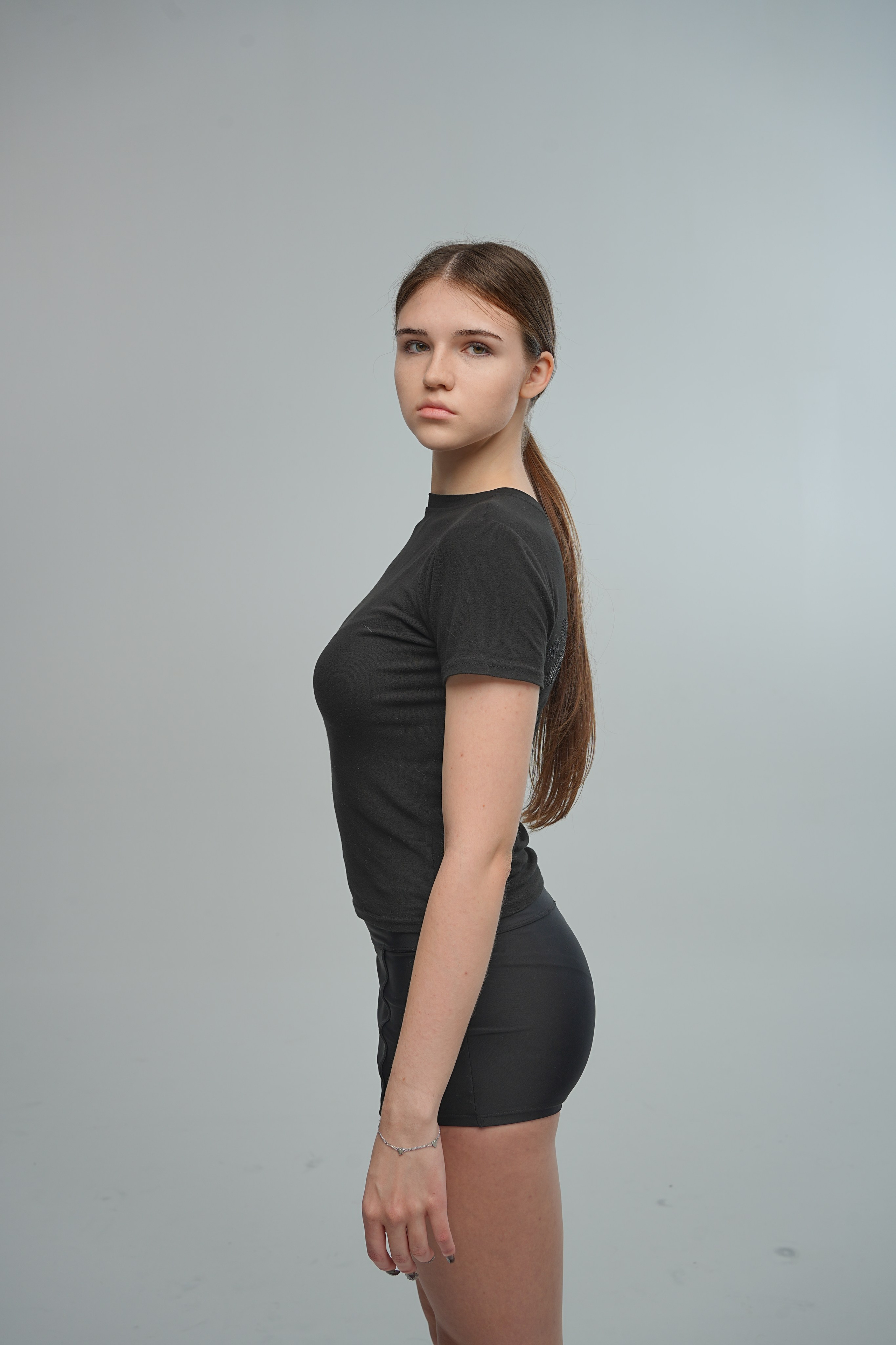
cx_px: 448
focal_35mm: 35
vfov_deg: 54.4
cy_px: 672
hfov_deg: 37.9
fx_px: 1307
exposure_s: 1/160
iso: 100
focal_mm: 35
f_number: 7.1
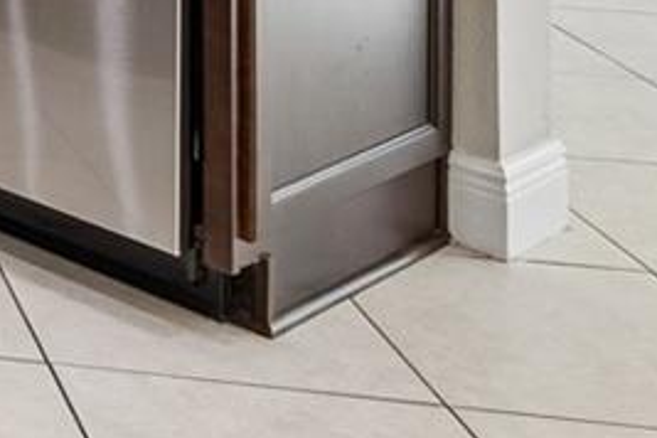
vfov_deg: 12.4
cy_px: -566
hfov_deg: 15.5
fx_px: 1642
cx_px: -812
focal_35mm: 90
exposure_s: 1/13
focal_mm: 10
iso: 100
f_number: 7.1
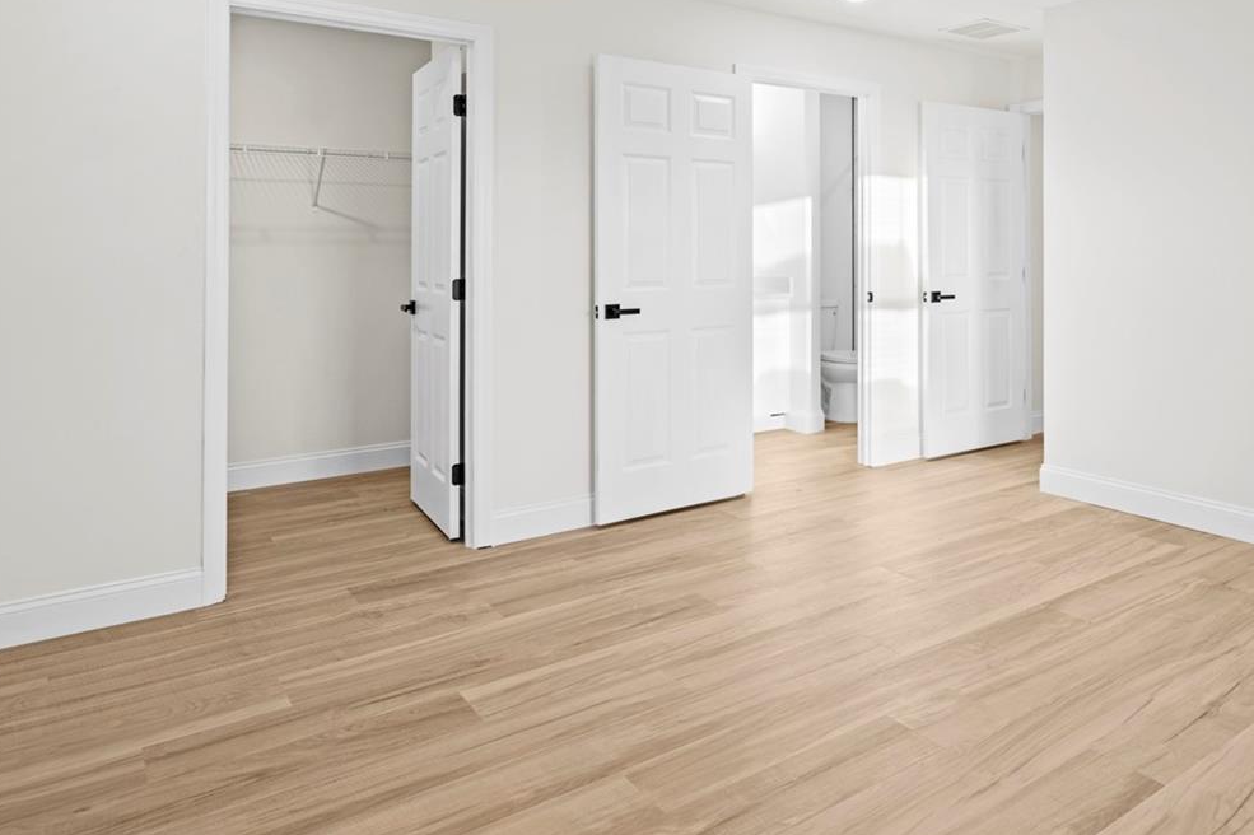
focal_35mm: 26
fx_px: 905
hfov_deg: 66.2
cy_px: 263
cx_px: 898
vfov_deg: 48.5
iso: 400
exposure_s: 1/13
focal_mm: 16
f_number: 4
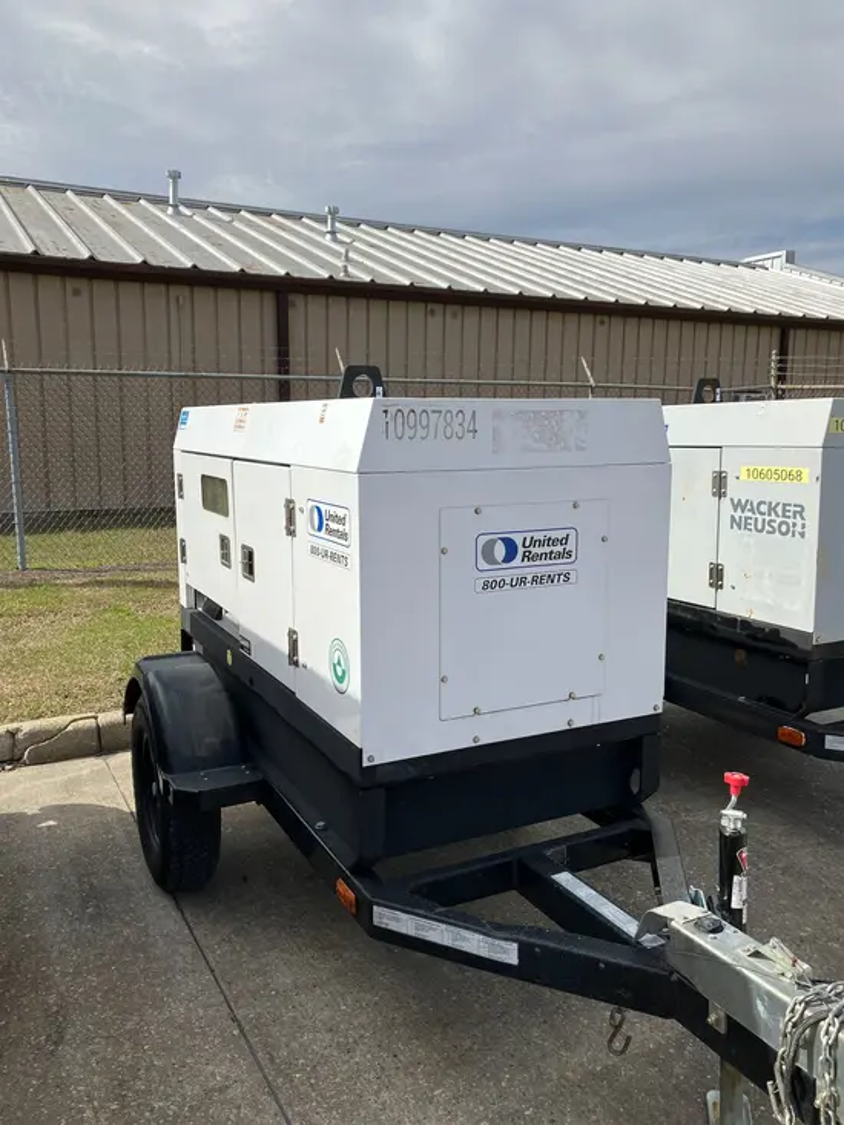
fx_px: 910
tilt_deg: -10.5
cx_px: 422
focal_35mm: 28
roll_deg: +1.1
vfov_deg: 63.4
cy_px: 562
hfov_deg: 49.8
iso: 32
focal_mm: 3.99
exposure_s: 1/2857
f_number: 1.8
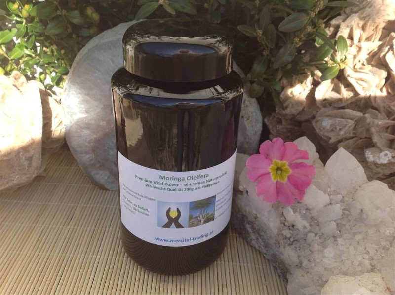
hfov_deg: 52.7
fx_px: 399
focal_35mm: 35
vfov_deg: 40.6
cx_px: 198
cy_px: 148
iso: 80
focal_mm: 4.28
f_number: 2.4
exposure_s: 1/643
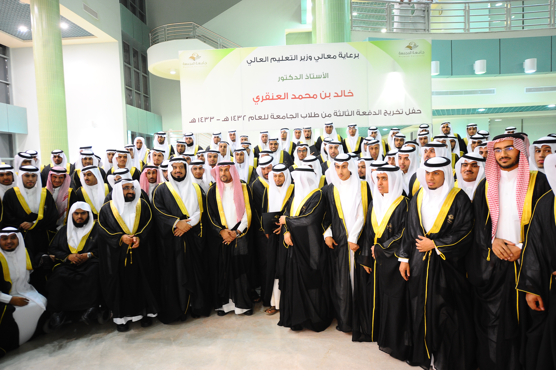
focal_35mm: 24
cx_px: 278
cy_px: 185
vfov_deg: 53.1
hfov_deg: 73.8
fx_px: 370
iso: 1600
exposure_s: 1/30
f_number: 2.8
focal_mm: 24
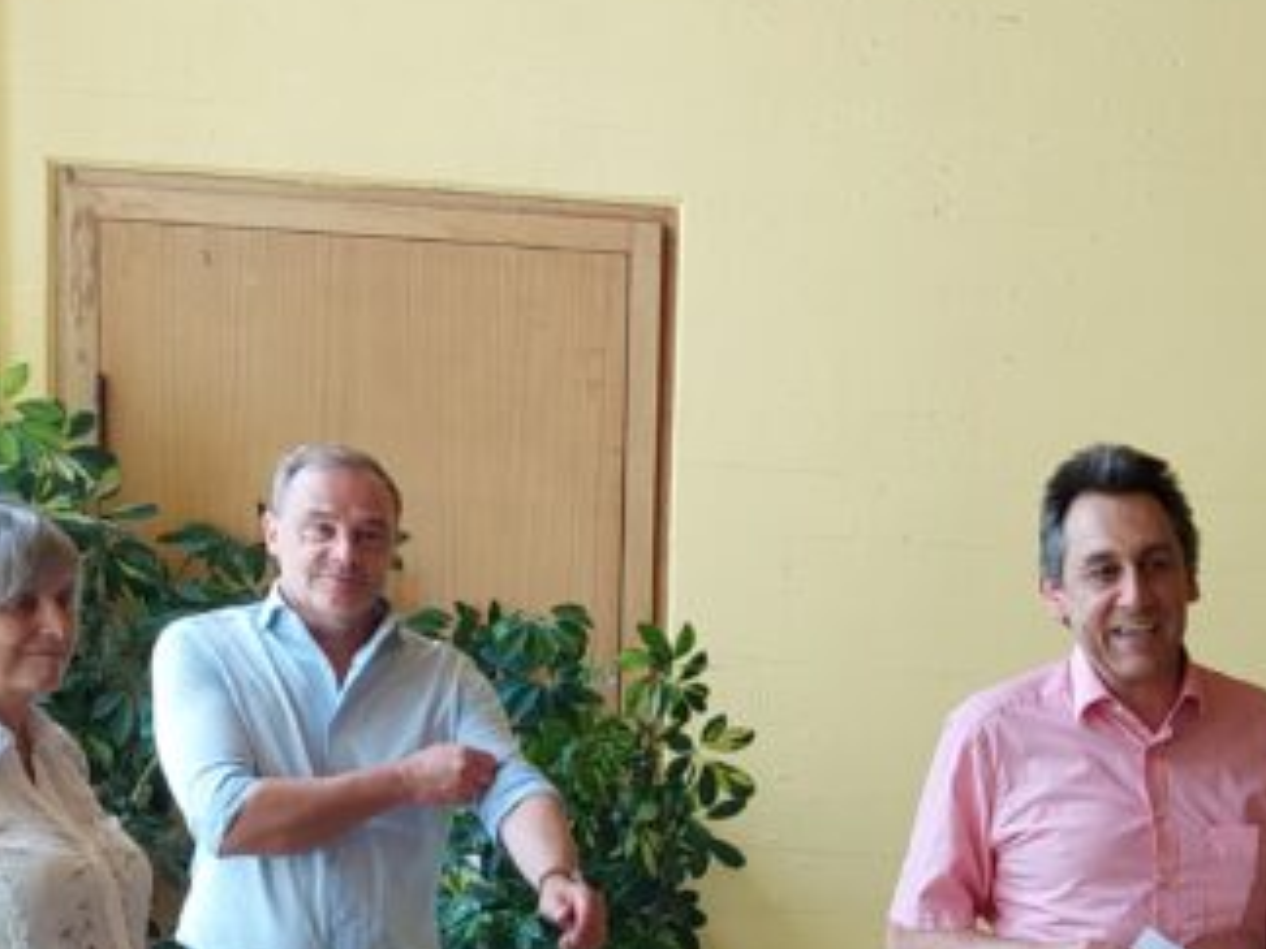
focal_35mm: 79
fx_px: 2889
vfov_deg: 17.9
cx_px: 1184
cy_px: 1066
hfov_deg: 23.9
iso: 80
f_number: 1.8
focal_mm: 5.23
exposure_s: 1/50
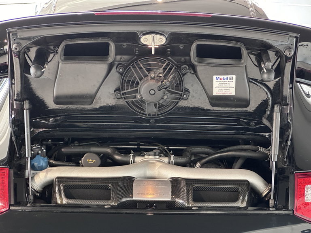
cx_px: 156
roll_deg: -1.5
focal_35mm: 77
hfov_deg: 25.3
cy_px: 116
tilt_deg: -12.2
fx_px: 692
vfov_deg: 19.1
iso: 500
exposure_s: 1/60
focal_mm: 9
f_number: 2.8
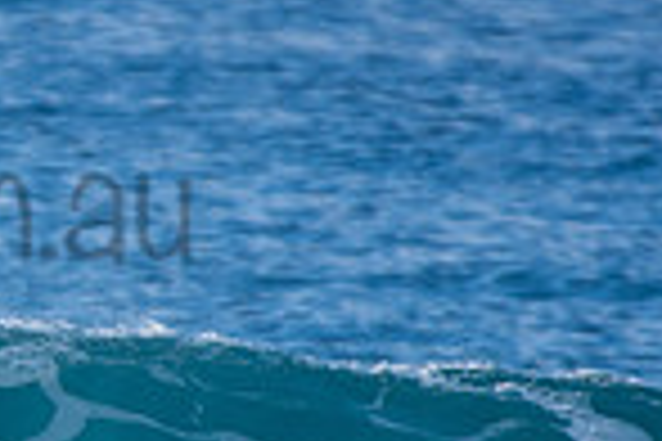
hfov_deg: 0.7
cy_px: 155
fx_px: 54408
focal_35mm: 2959
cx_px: -284
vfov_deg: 0.5
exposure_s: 1/640
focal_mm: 500
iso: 220
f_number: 5.6
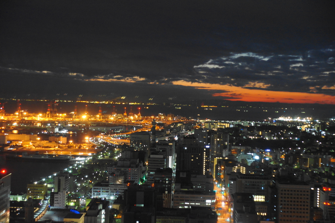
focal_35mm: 60
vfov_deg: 22.6
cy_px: 112
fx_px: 558
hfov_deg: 33.4
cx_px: 168
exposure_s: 1/8
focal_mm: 40
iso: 6400
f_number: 4.5
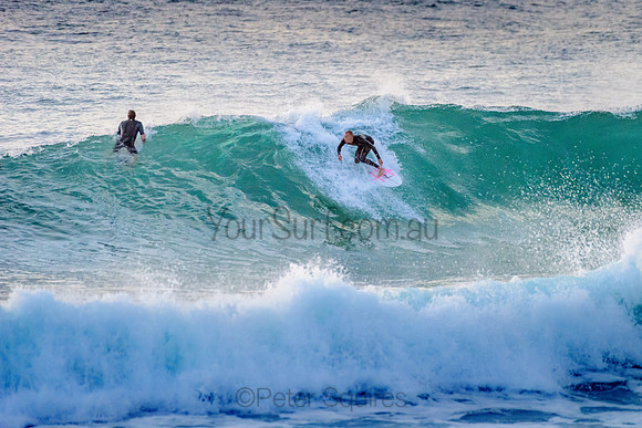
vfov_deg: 2.2
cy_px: 167
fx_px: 10931
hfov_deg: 3.4
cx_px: 393
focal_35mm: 613
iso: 1800
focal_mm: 500
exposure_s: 1/2000
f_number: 5.6
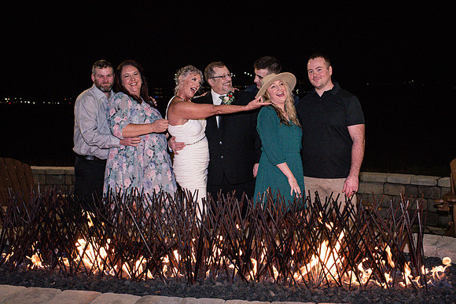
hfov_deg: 50.9
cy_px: 144
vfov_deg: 35.2
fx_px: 479
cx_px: 244
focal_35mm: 38
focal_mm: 35
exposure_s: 1/200
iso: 2500
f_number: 5.6
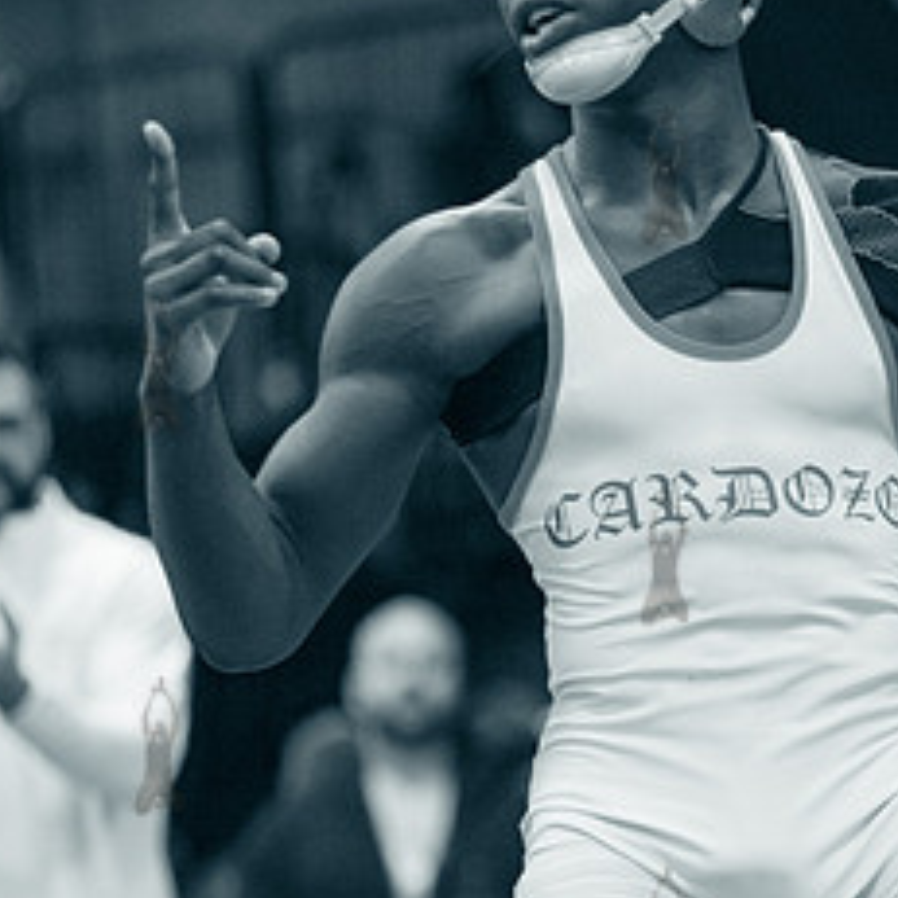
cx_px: 771
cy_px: 618
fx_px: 9245
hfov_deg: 5.6
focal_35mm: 315
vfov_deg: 5.6
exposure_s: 1/320
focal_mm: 135
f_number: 2.8
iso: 4000
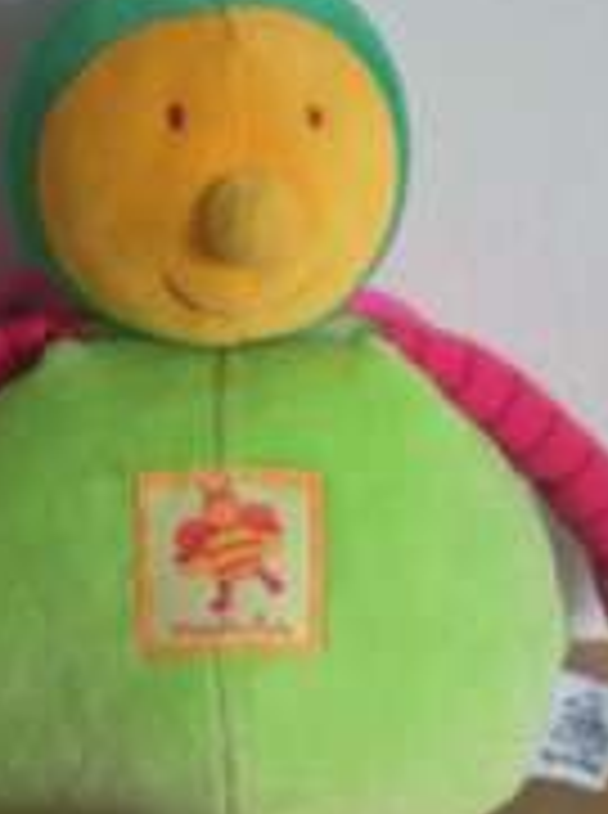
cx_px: 198
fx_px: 1927
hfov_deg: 17.9
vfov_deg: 23.8
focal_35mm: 82
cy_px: 486
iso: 200
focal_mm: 6.3
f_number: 3.1
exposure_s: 1/27.4
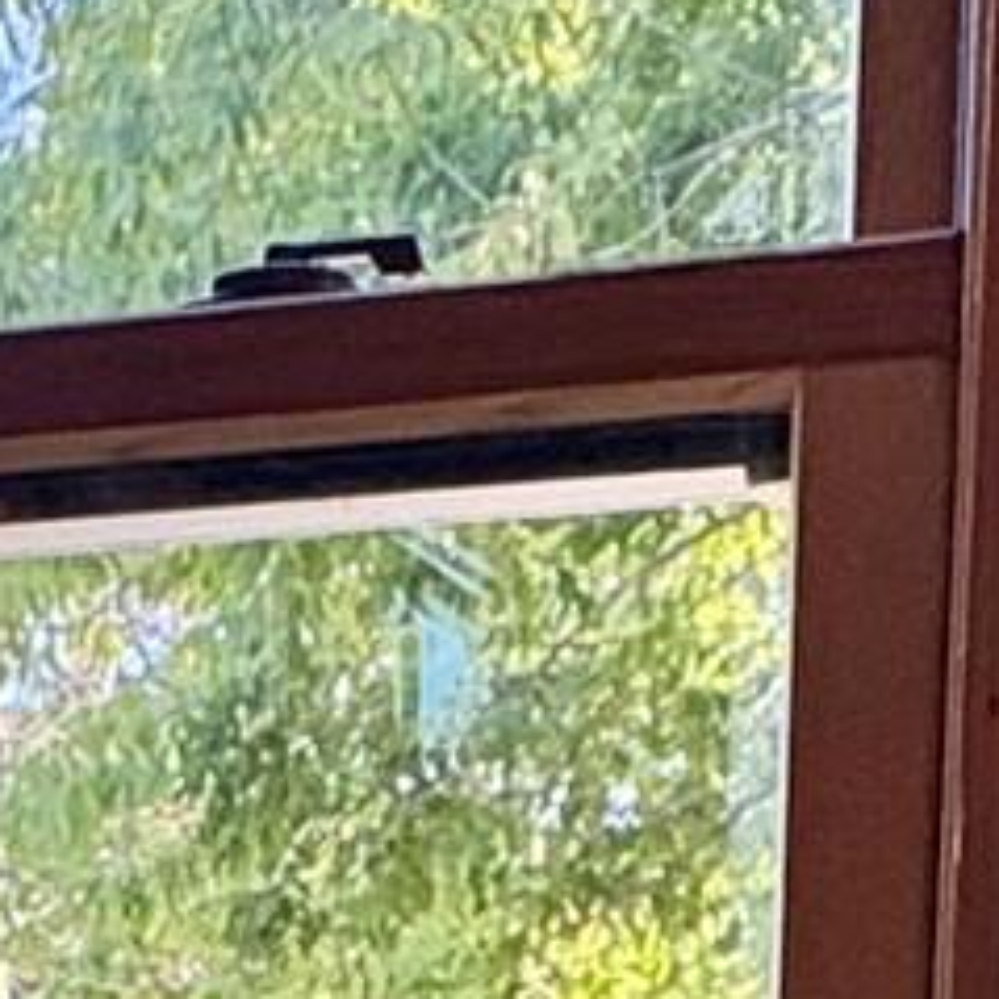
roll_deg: -0.1
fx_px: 3461
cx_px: 355
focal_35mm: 106
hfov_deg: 16.4
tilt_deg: -16.1
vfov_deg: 13.2
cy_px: 2249
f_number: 2.2
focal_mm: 2.22
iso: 100
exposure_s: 1/130
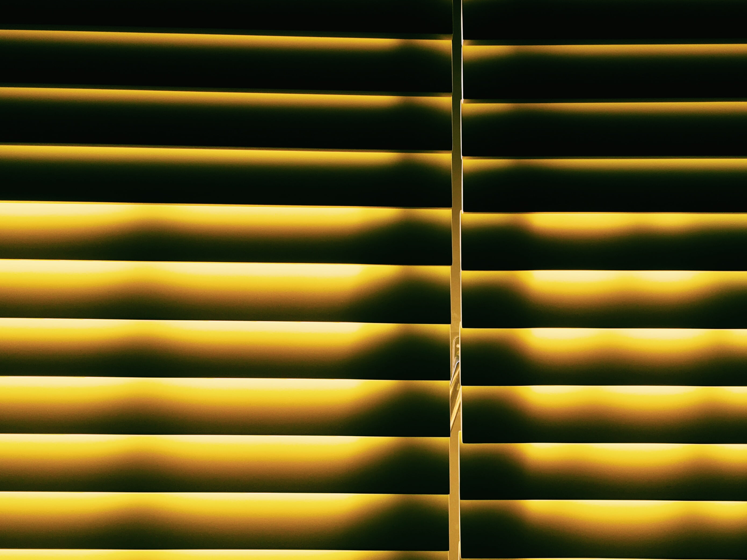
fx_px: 906
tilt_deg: +0.3
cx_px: 430
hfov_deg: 44.7
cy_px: 325
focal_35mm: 42
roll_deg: -0.8
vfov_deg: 34.3
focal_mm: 4.15
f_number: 2.2
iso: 25
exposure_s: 1/50
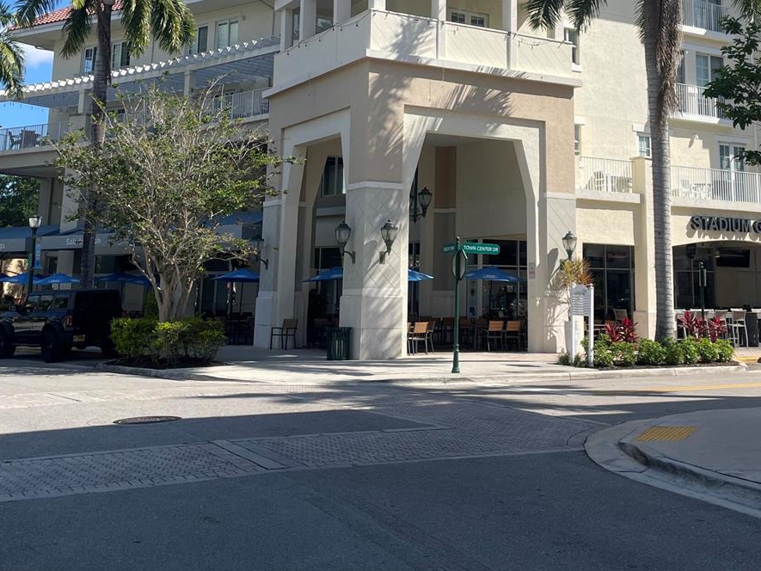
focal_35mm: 47
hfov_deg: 40.1
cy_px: 94
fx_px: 1033
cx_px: 486
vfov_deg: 30.0
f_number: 1.6
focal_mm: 4.2
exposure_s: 1/4000
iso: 50
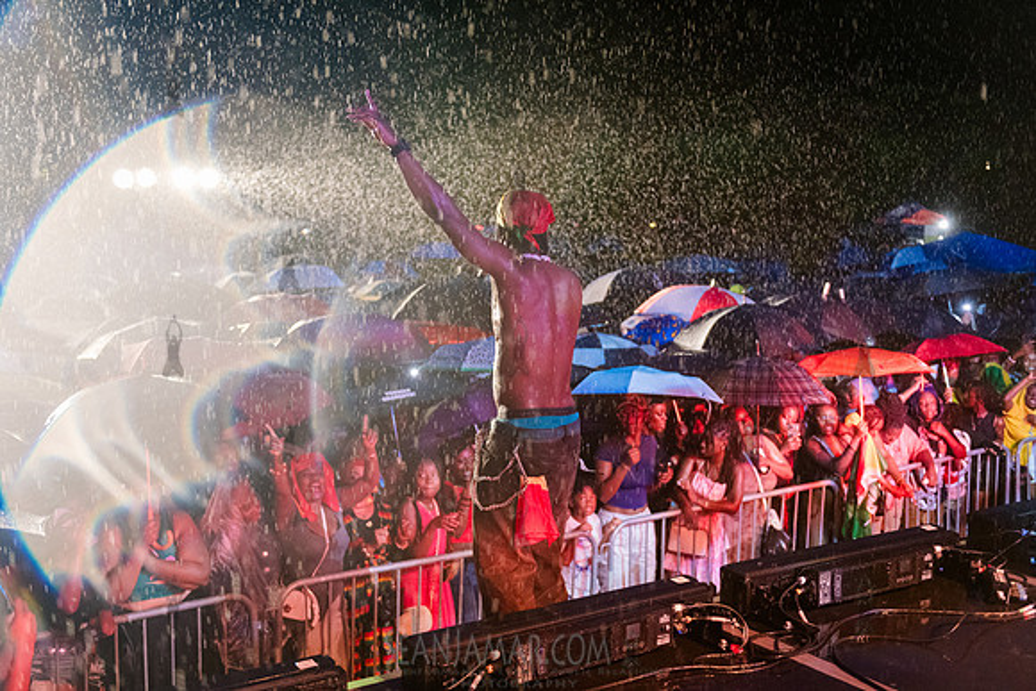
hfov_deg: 45.8
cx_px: 518
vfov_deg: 31.4
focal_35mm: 43
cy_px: 346
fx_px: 1228
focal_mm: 42
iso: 5000
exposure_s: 1/320
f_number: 2.8
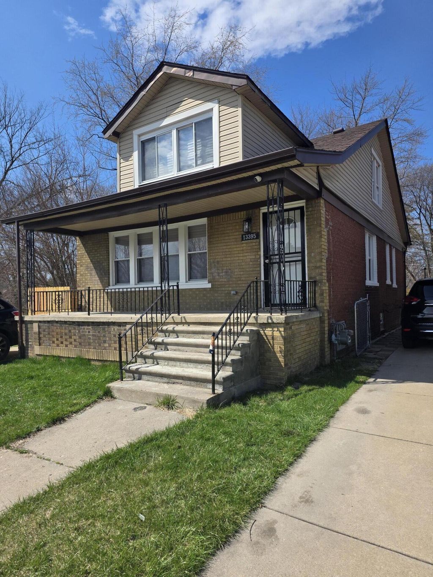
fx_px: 384
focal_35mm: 23
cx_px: 216
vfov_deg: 73.9
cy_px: 288
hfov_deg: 58.9
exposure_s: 1/5778
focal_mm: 6.25
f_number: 1.7
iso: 80
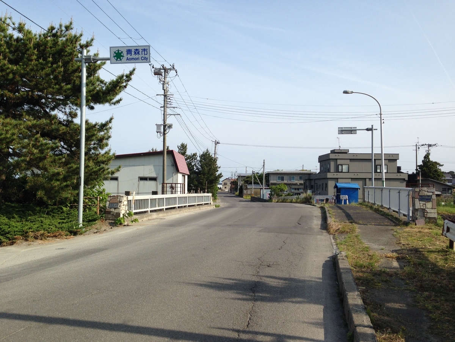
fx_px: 434
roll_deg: +0.3
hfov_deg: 55.4
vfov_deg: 42.9
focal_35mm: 33
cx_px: 228
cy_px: 171
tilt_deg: +1.7
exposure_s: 1/1506
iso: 50
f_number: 2.4
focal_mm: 4.12
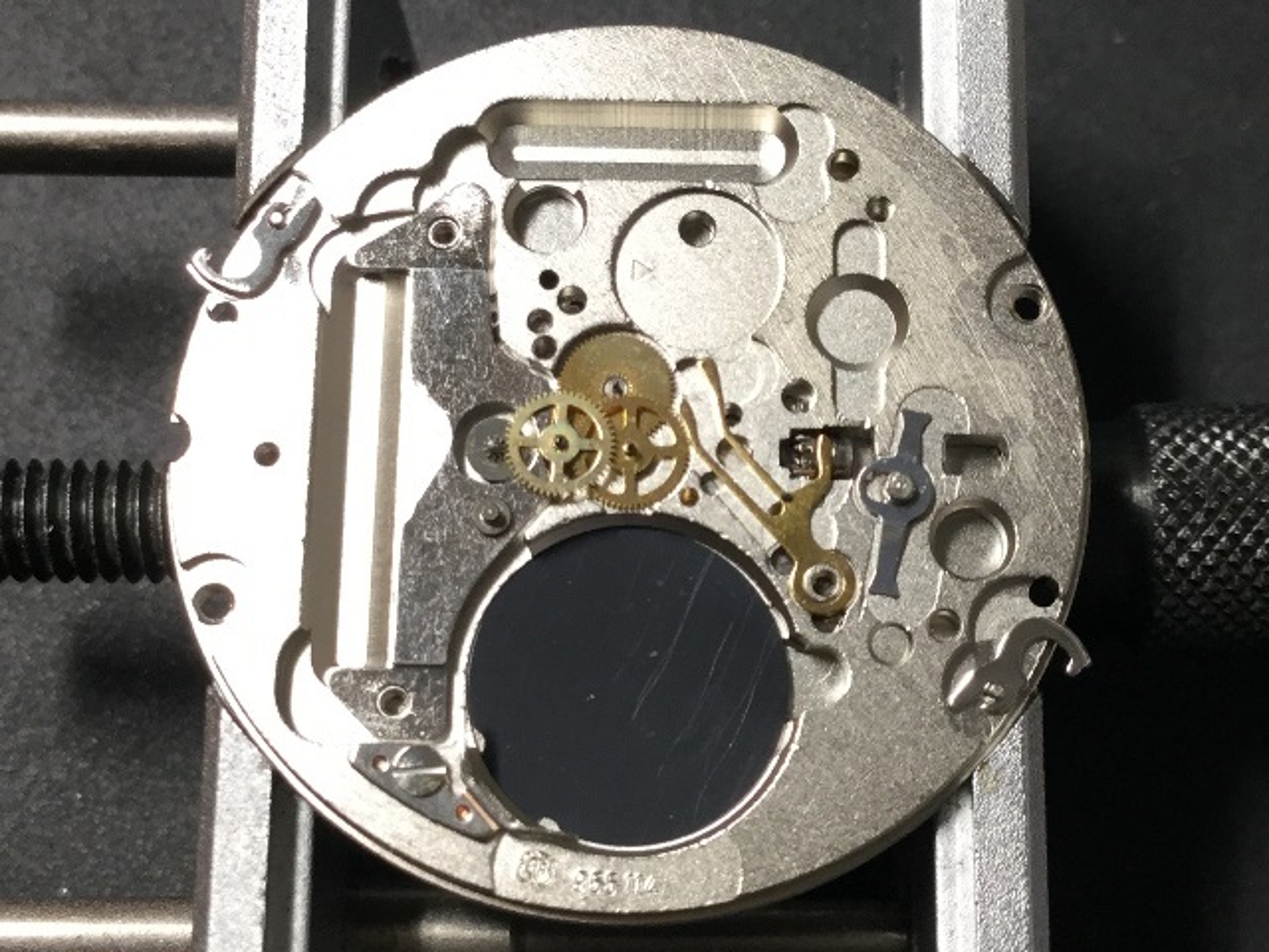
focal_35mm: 31
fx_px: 1136
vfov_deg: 45.4
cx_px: 634
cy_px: 476
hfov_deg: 58.4
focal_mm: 3.3
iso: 25
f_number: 2.4
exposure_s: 1/33
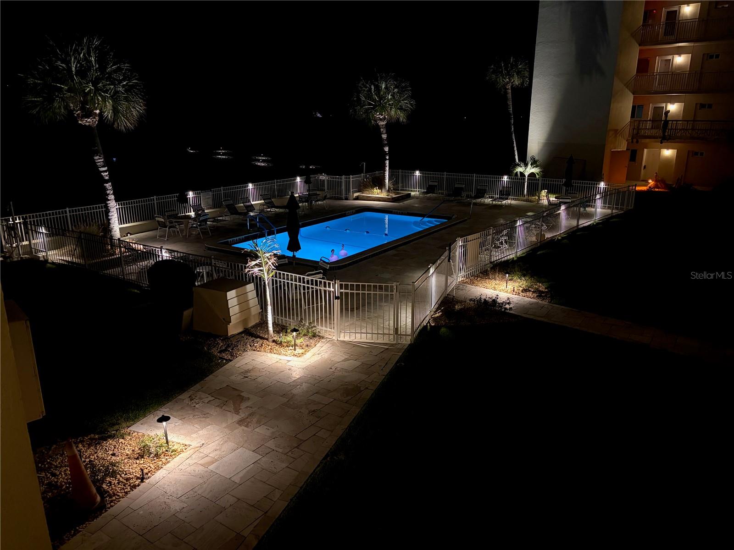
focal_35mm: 26
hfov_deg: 67.3
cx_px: 367
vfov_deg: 53.1
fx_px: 551
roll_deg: -0.1
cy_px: 275
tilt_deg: -16.3
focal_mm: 5.96
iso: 1000
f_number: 1.6
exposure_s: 1/29
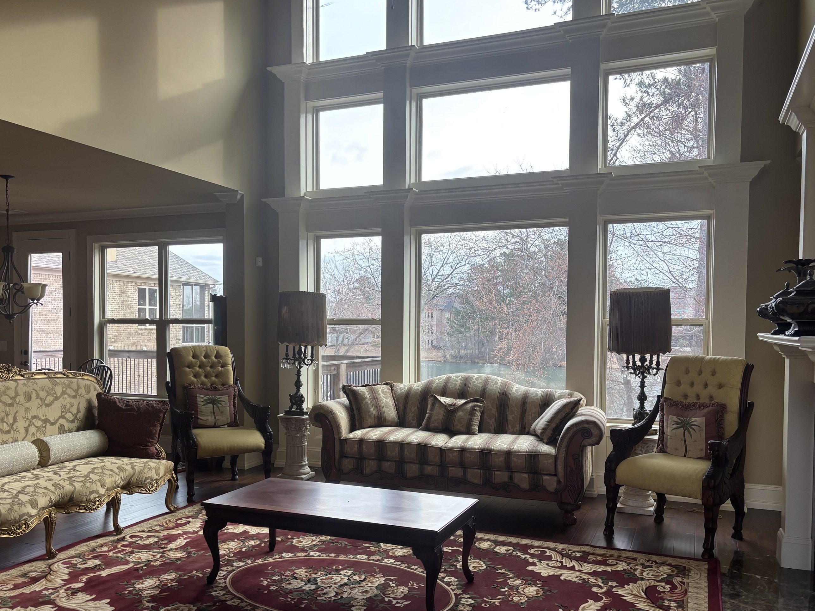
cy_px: 346
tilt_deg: -3.7
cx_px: 364
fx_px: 730
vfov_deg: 45.3
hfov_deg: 58.2
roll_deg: -0.7
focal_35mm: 31
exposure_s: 1/121
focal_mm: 5.96
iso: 50
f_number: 1.6
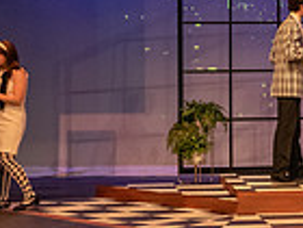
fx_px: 1917
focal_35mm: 219
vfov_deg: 6.8
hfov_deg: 8.8
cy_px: 29
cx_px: 437
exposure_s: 1/200
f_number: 3.5
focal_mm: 55
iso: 3200
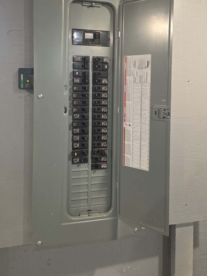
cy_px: 96
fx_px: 263
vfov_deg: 54.4
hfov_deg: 42.9
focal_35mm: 33
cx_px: 100
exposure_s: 1/120
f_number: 1.7
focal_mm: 6.25
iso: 800
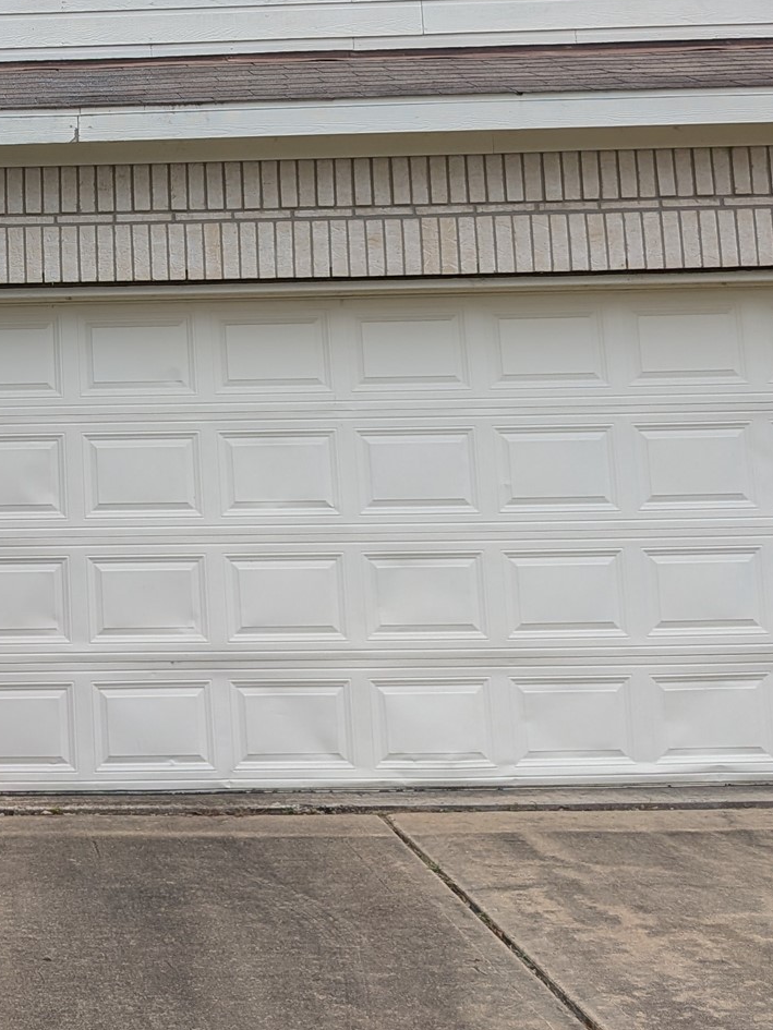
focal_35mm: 52
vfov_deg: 35.8
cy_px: 232
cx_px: -49
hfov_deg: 26.2
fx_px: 1548
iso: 30
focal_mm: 4.53
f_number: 1.7
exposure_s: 1/2755
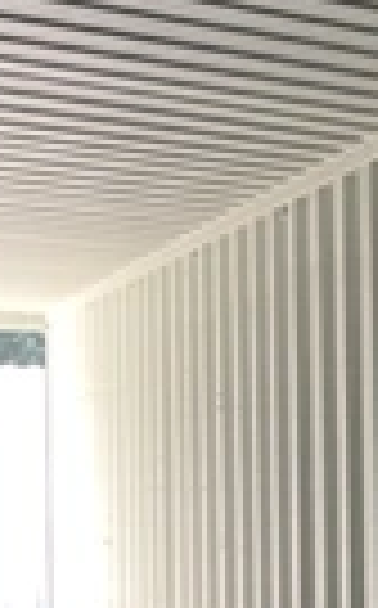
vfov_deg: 22.4
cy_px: 518
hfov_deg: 11.9
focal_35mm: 91
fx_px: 1505
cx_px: 868
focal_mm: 3
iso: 64
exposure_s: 1/70
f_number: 1.8
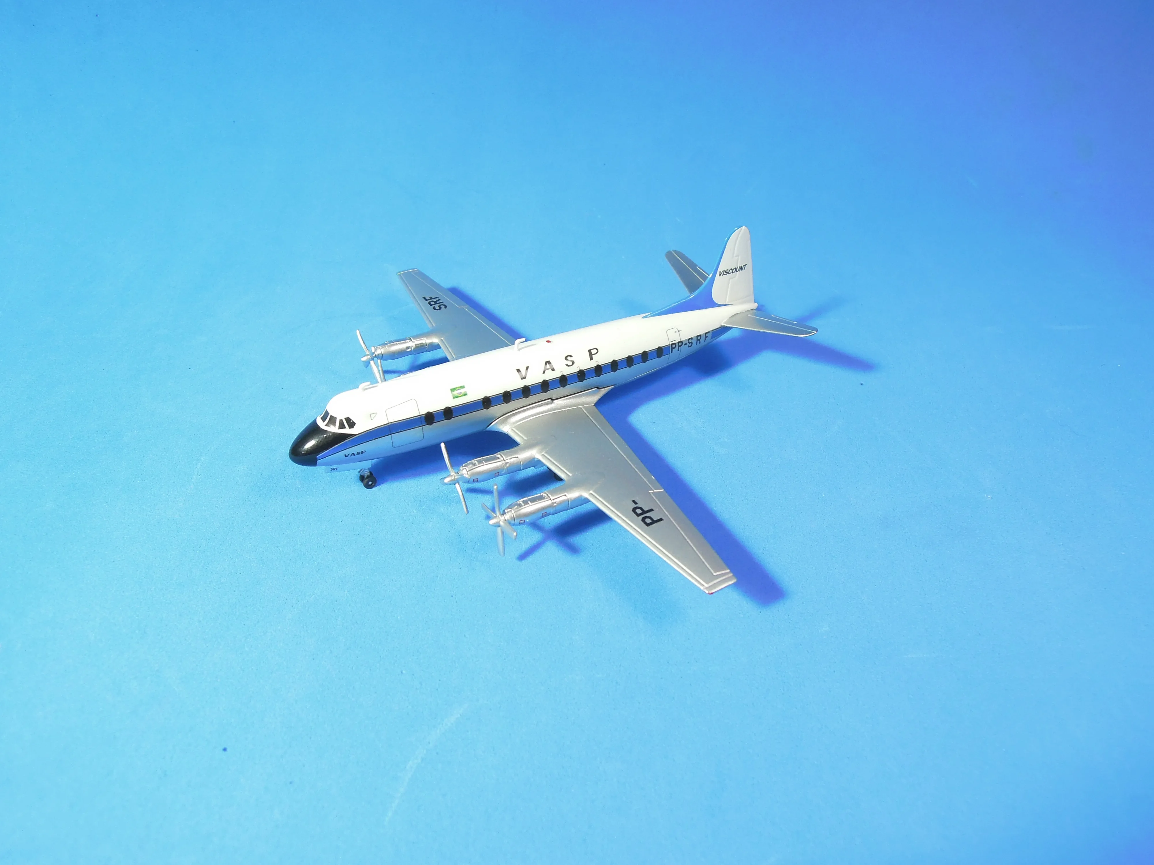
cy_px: 432
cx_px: 577
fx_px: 800
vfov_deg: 56.8
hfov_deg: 71.6
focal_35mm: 24
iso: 160
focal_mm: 4.3
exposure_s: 1/40
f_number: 2.8
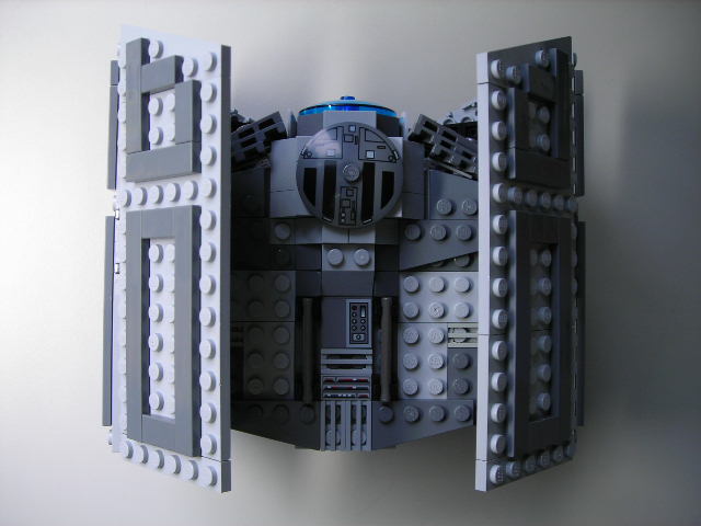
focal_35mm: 38
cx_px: 350
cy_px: 263
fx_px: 770
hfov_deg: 49.0
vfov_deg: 37.7
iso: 50
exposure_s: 1/25.1
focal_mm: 6.3
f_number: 3.2
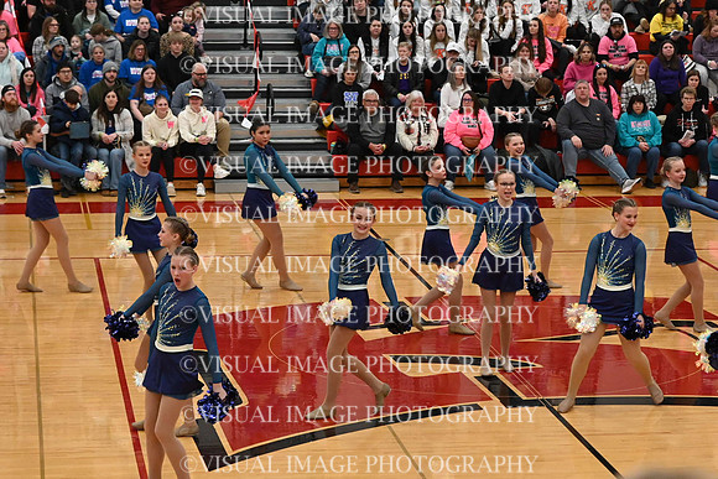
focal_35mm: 105
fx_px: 2095
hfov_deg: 19.5
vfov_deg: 13.0
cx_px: 359
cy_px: 240
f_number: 4
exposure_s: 1/400
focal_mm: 70
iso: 6400
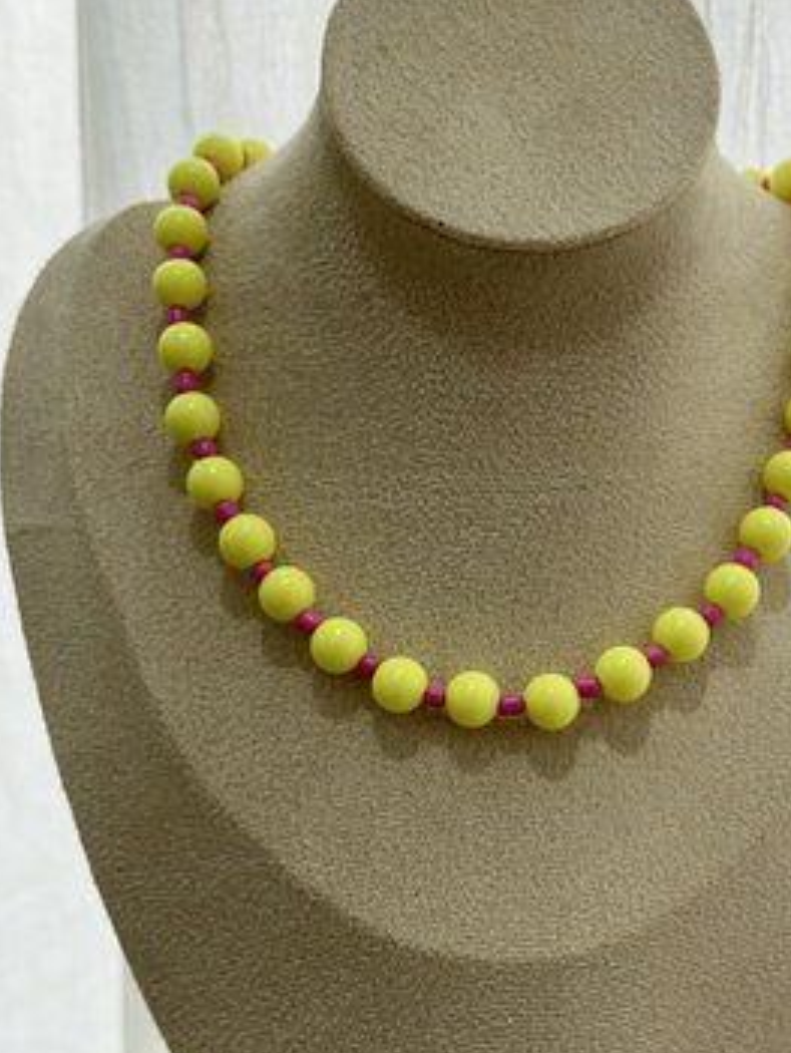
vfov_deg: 26.6
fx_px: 2221
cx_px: 529
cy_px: 624
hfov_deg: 20.1
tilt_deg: -19.0
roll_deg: +0.8
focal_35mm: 73
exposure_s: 1/100
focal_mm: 6.76
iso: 64
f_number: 1.78
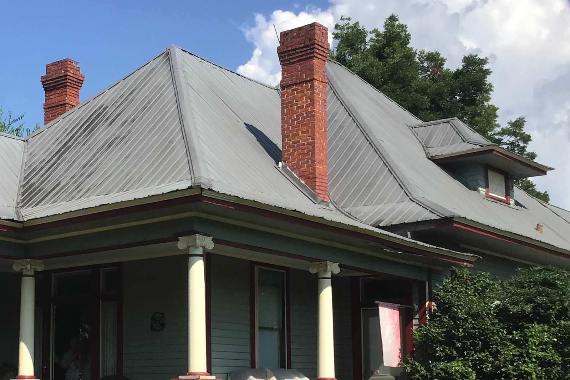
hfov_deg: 31.5
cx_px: 112
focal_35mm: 62
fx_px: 981
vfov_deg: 21.6
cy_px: 300
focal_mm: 3.3
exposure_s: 1/1164
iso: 25
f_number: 2.4
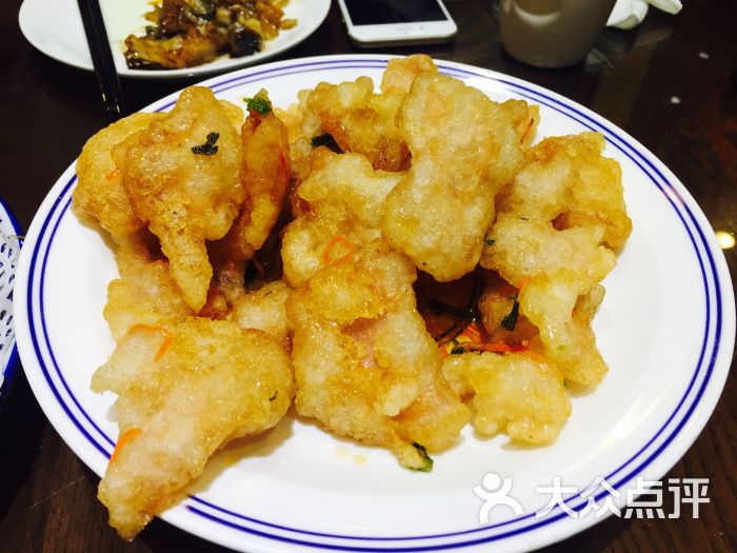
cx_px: 368
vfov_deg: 48.2
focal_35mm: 29
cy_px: 276
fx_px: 617
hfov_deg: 61.7
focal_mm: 4.15
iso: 40
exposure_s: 1/33
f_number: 2.2
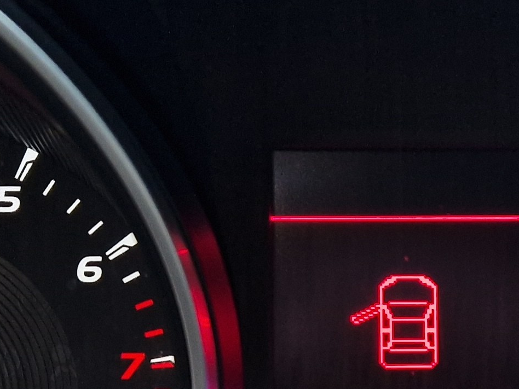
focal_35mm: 97
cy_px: 391
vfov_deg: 15.0
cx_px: 430
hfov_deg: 20.0
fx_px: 1454
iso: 50
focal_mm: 5.4
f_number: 1.8
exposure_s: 1/120
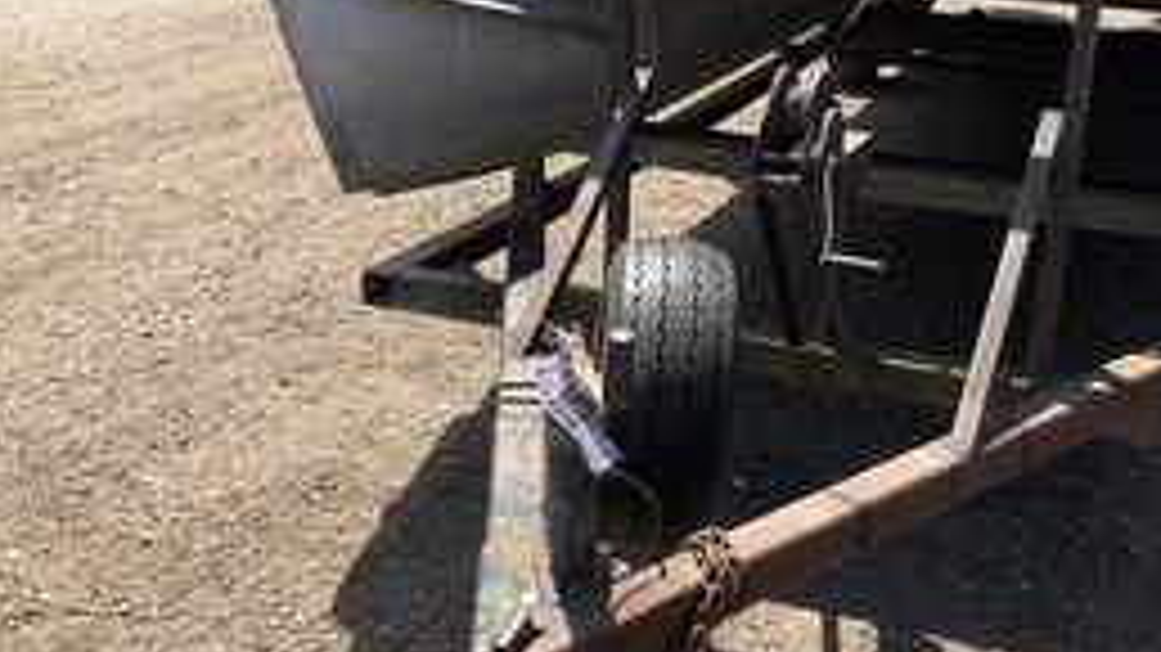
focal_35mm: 49
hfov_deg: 41.4
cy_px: 256
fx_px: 1508
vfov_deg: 24.4
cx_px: 806
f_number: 1.8
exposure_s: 1/842
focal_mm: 3
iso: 25
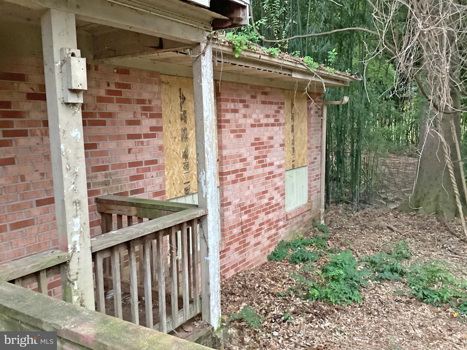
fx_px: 418
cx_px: 234
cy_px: 175
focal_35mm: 31
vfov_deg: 45.4
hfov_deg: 58.4
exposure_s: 1/60
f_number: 2.4
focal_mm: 3.3
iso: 320
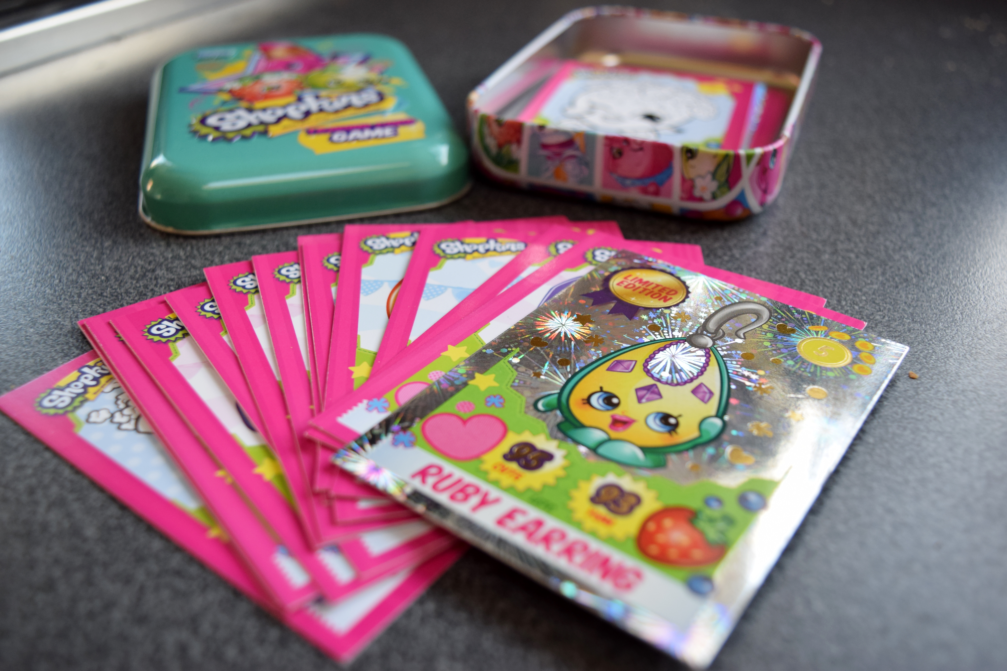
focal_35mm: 34
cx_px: 504
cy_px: 336
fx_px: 965
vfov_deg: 38.4
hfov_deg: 55.1
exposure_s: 1/160
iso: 400
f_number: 5
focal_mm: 23
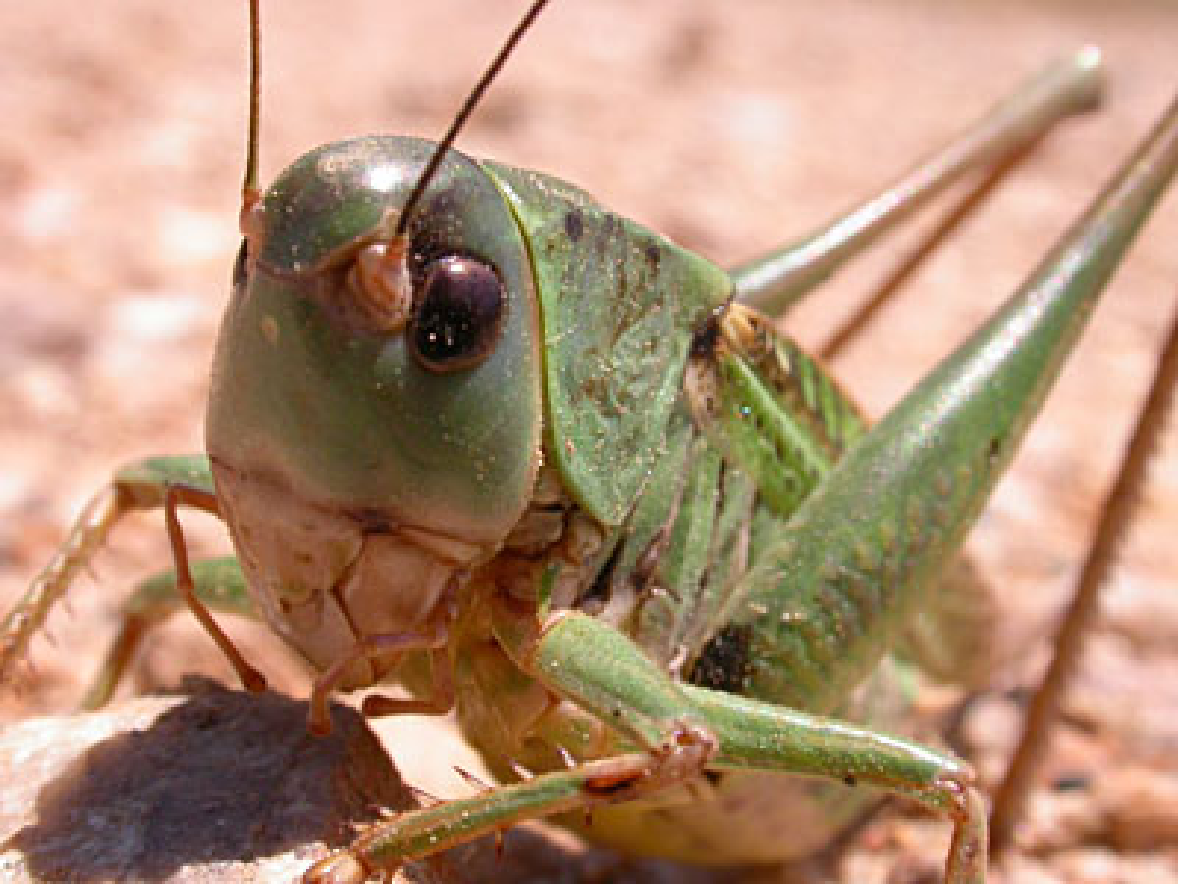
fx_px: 2654
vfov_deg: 18.9
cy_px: 442
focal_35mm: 78
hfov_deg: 25.0
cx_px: 589
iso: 100
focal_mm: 16.2
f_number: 8.9
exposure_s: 1/253
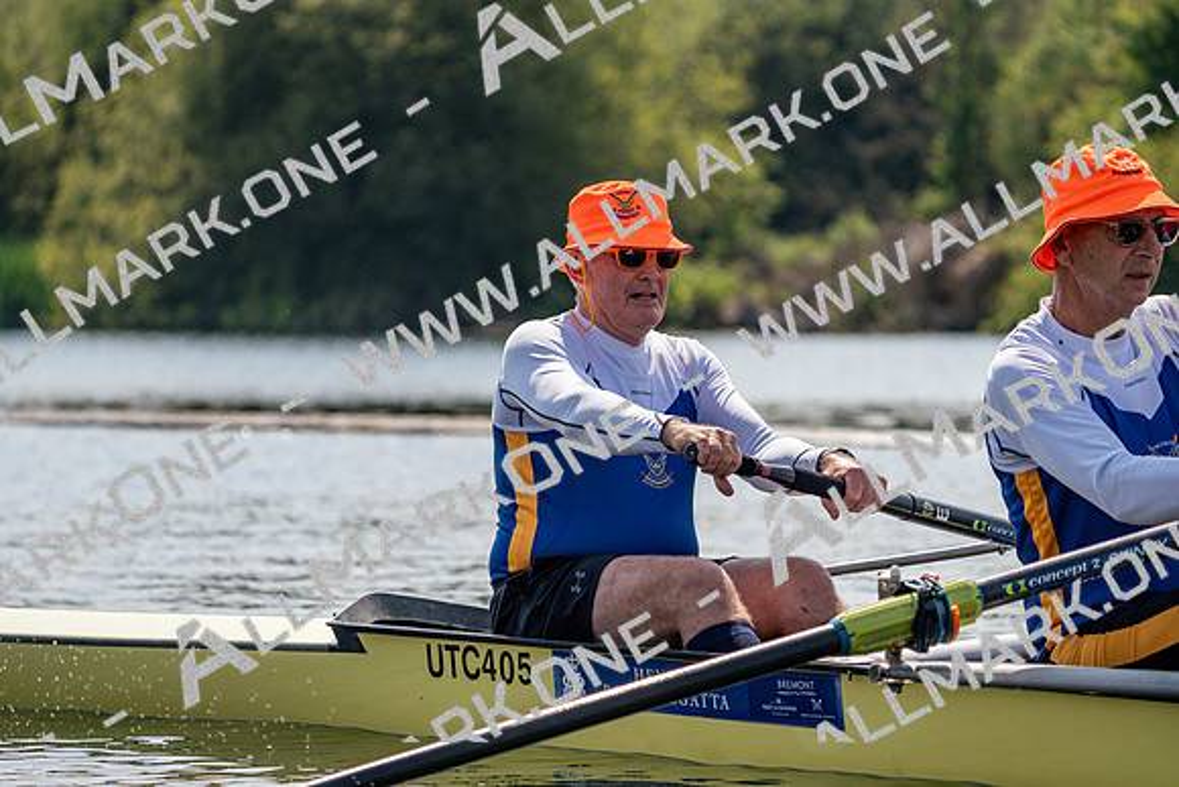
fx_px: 6551
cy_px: 394
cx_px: 590
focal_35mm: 200
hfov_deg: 10.3
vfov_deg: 6.9
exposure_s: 1/1600
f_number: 5.6
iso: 160
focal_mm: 200
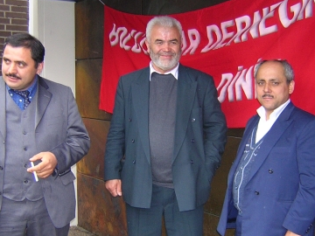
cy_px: 135
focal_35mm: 50
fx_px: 455
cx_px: 167
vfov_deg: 29.1
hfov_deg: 38.2
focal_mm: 4.7
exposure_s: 1/60.1
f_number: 2.6
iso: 273
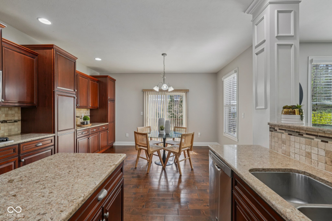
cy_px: 110
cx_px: 166
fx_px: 148
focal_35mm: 16
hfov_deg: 96.7
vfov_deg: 73.7
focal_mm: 16
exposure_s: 1/30
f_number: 8
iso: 400
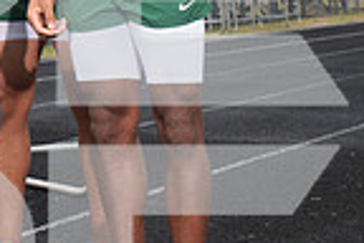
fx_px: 1466
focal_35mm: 145
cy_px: -27
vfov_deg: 9.4
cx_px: -296
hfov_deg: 12.8
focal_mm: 36
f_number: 6.3
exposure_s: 1/400
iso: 250
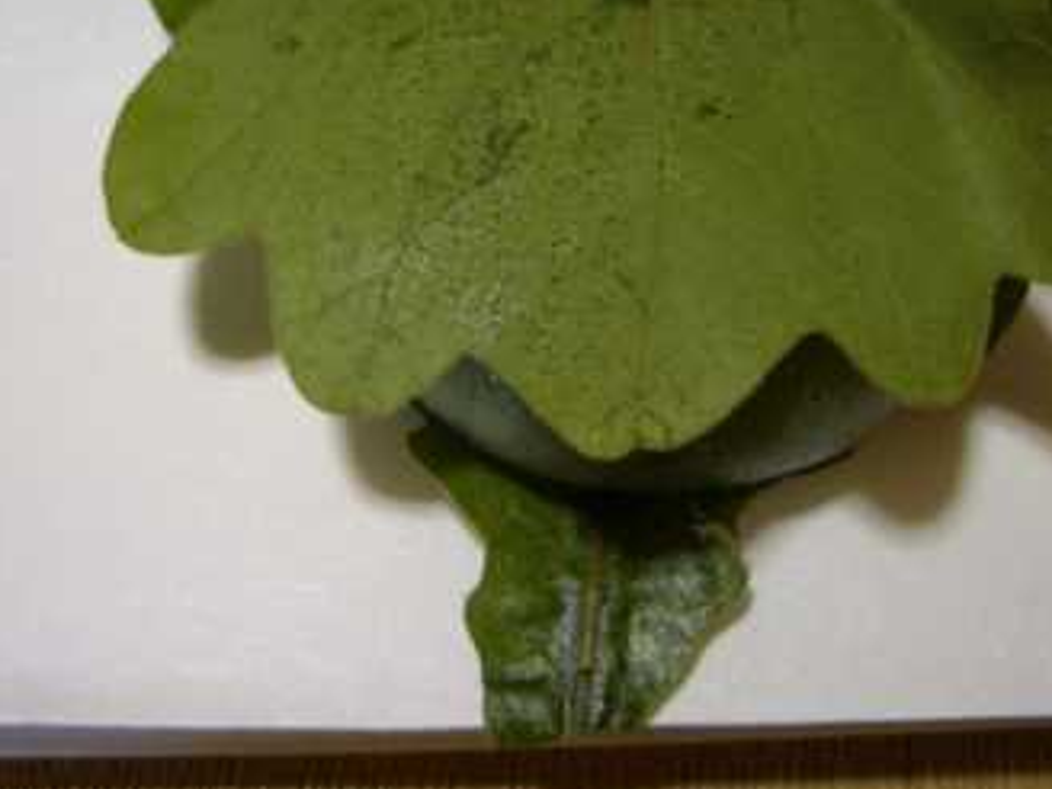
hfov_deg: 39.6
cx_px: 555
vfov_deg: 30.2
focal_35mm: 48
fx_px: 1459
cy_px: 301
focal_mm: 5.8
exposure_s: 1/13
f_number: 2.6
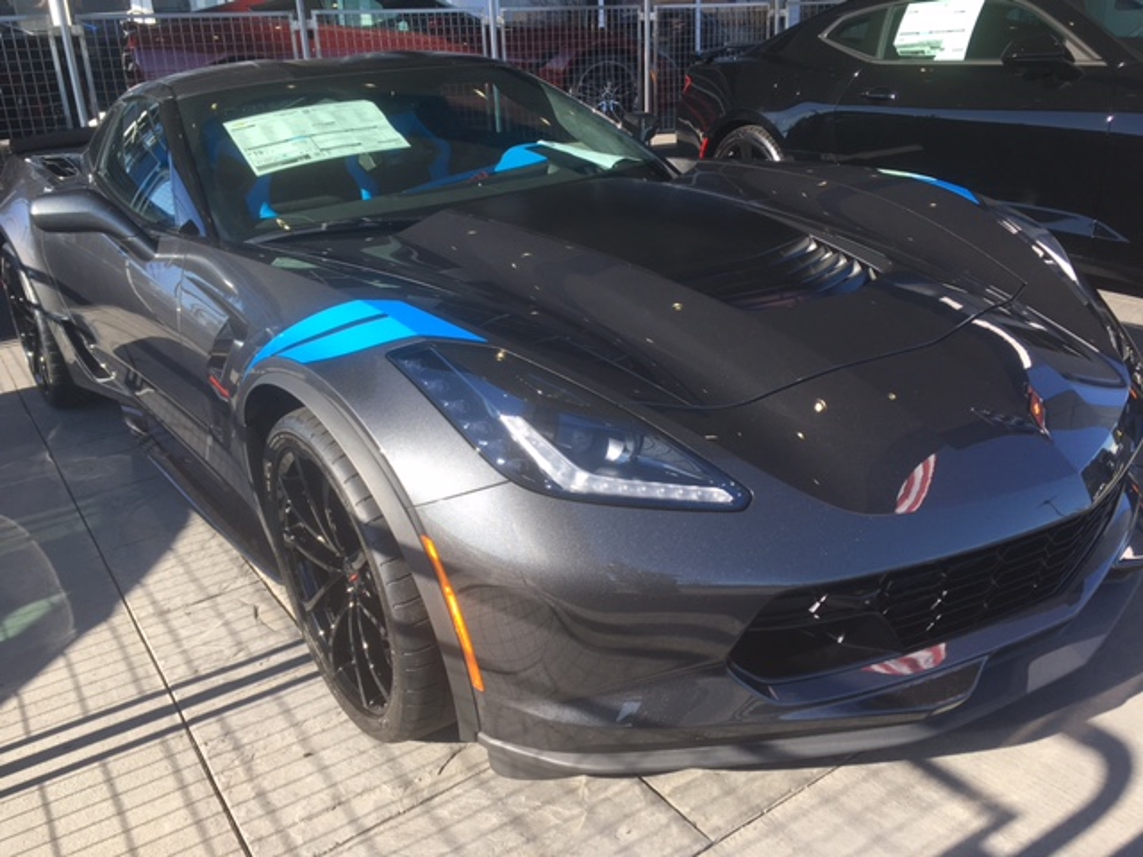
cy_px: 428
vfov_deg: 48.2
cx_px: 572
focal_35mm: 29
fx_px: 958
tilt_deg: -20.0
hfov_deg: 61.7
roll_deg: +3.7
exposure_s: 1/506
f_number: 2.2
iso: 25
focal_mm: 4.15
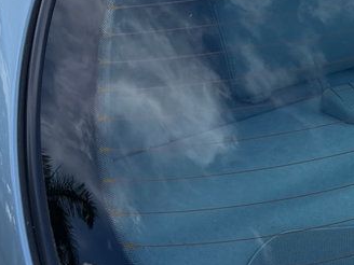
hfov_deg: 22.4
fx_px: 767
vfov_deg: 19.5
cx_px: 495
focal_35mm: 75
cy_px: 79
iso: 100
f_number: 1.78
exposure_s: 1/1585
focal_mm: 6.76
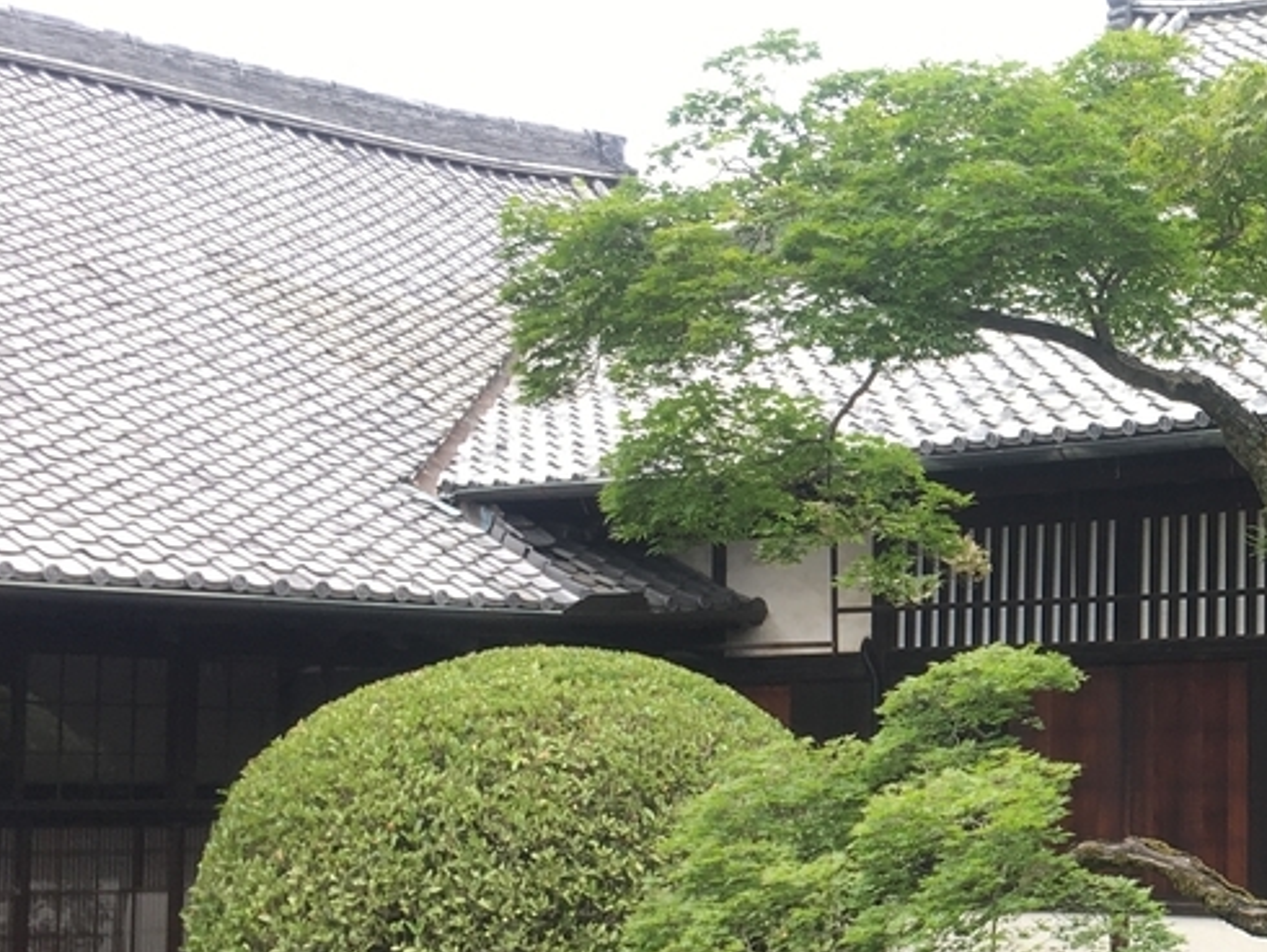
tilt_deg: +4.2
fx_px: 2600
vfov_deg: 20.7
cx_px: 1448
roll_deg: +0.2
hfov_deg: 25.1
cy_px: 652
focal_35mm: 71
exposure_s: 1/237
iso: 25
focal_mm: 4.15
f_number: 2.2
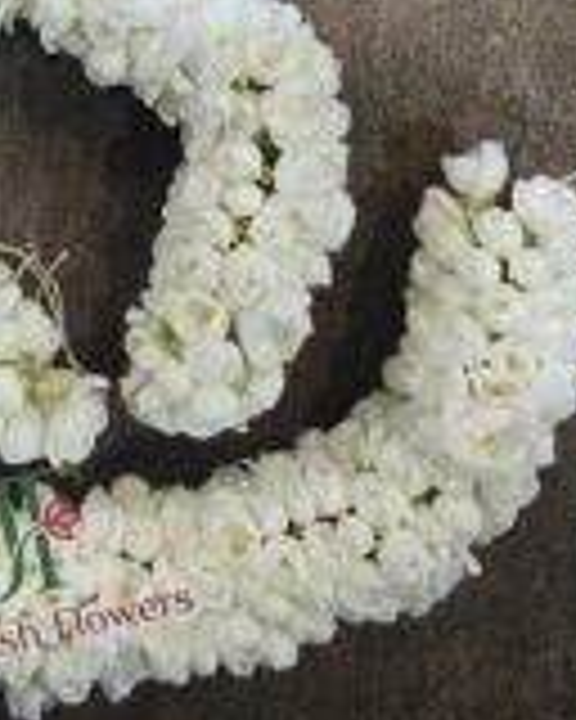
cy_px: -158
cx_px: 18
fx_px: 1193
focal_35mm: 56
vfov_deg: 28.8
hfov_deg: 25.9
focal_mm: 6.3
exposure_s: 1/101
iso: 400
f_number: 1.7
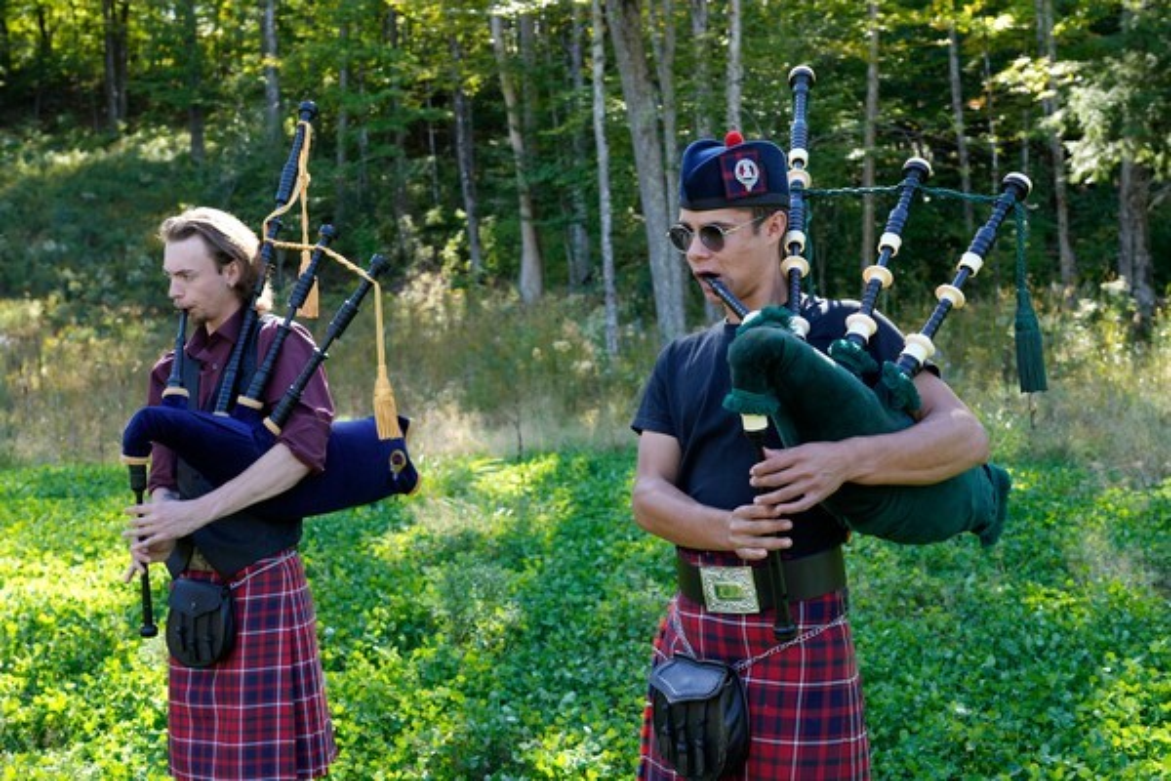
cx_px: 586
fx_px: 1366
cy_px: 390
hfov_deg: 46.4
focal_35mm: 42
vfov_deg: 31.9
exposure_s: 1/100
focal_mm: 42
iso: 320
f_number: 5.6
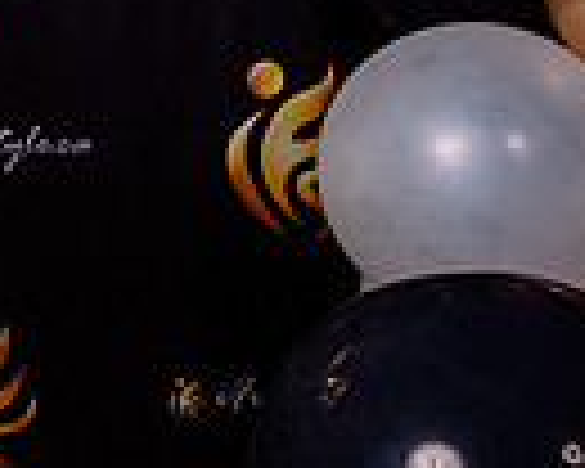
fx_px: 2580
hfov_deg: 11.5
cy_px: 9
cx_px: -613
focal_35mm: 149
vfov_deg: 10.3
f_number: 4
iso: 200
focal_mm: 34
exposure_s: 1/100
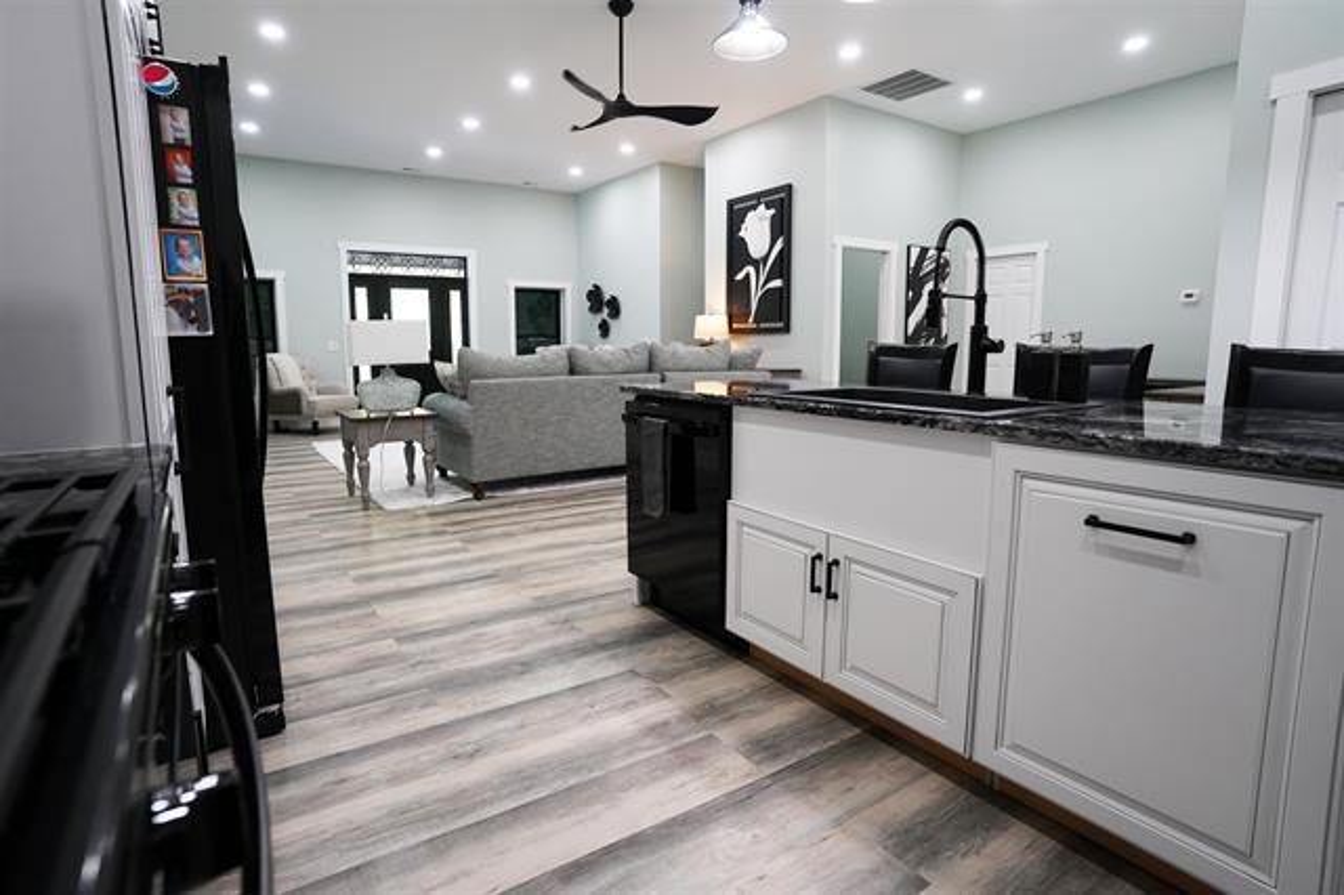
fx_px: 672
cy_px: 448
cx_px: 672
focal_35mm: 18
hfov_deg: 90.0
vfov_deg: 67.3
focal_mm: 18
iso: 1600
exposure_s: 1/160
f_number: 3.2
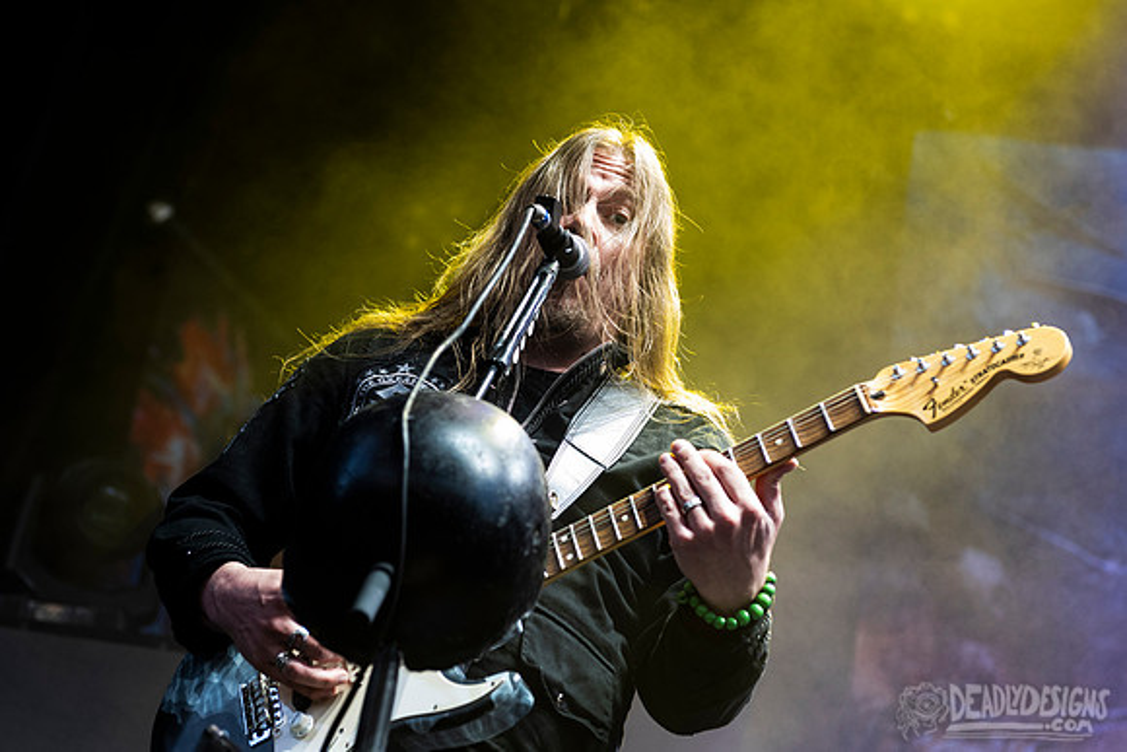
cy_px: 387
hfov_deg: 24.4
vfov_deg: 16.4
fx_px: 2608
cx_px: 498
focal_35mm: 83
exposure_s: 1/320
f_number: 4
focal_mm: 70
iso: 1250
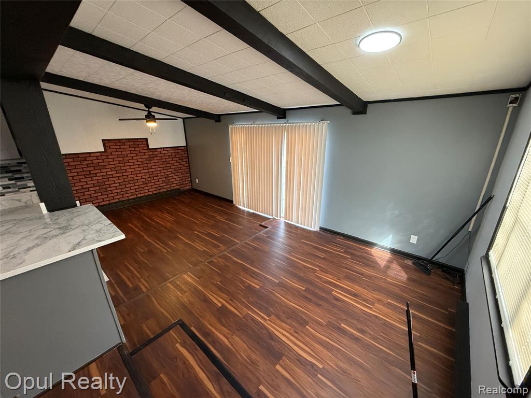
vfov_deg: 85.7
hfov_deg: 102.1
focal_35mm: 14
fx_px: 215
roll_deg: +0.3
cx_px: 266
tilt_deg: -17.2
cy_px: 199
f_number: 2.2
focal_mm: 2.22
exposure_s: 1/120
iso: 500
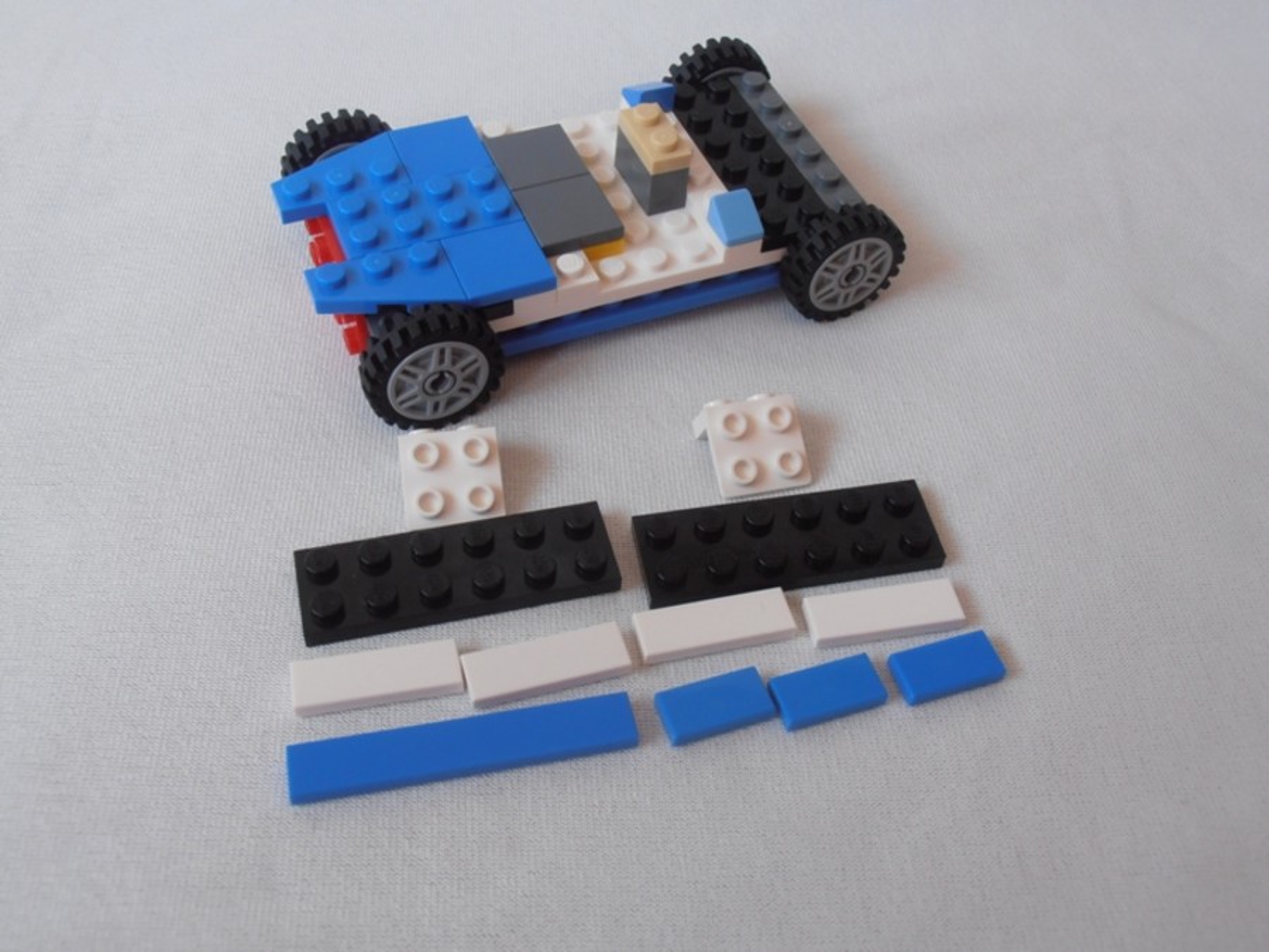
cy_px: 476
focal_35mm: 37
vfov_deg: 38.7
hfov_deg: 50.1
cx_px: 634
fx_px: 1356
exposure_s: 1/40
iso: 80
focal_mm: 6.61
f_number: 3.9
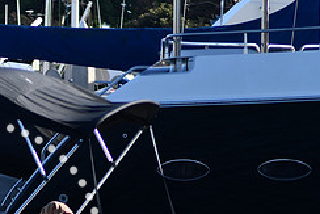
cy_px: 244
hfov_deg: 3.4
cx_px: -22
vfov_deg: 2.3
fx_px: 5390
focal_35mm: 606
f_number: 5.6
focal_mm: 170
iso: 200
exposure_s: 1/1000
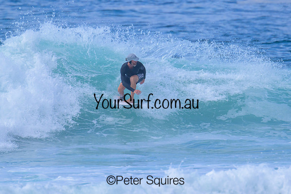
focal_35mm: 1094
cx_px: 170
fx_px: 8846
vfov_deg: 1.3
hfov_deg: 1.9
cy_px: 71
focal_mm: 800
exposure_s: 1/2000
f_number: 11
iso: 720
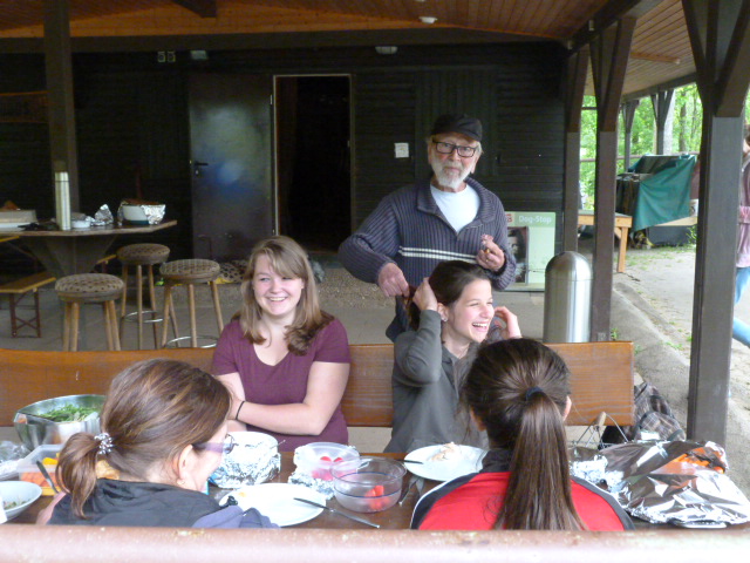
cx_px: 375
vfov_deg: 35.1
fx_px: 888
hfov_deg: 45.8
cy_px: 282
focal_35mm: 41
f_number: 3.2
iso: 800
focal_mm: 7.4
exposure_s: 1/200
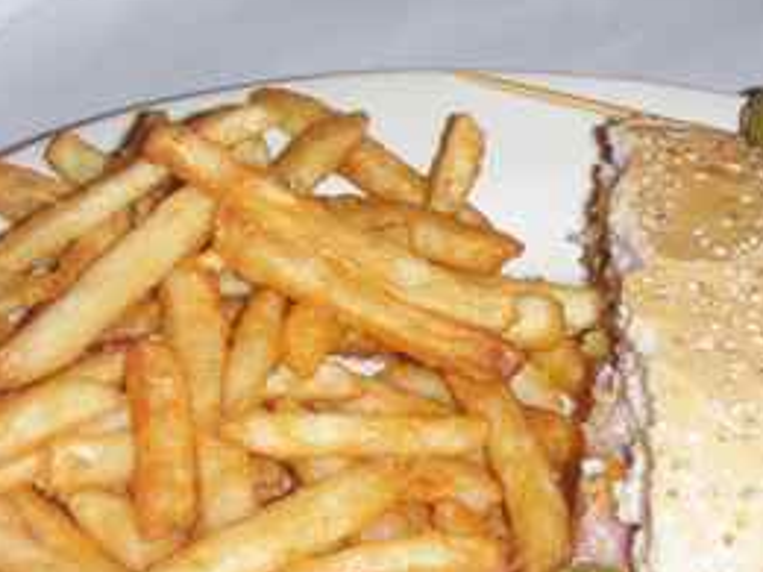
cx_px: 590
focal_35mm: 79
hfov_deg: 24.4
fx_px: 1741
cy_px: 383
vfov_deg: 18.6
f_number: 3.5
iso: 100
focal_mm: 6.7
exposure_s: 1/30
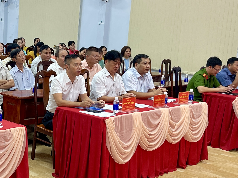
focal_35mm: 61
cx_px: 21
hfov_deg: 30.2
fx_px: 419
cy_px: 90
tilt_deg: -7.9
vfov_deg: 24.0
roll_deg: -2.9
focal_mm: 5.1
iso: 125
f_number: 1.6
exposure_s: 1/120
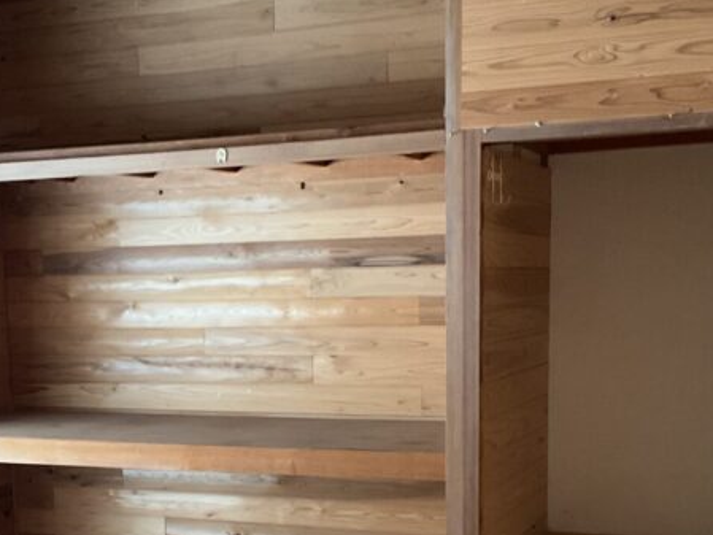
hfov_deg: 31.1
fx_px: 1277
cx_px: 268
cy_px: 457
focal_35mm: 62
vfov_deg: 23.2
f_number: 1.8
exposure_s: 1/44
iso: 320
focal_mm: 3
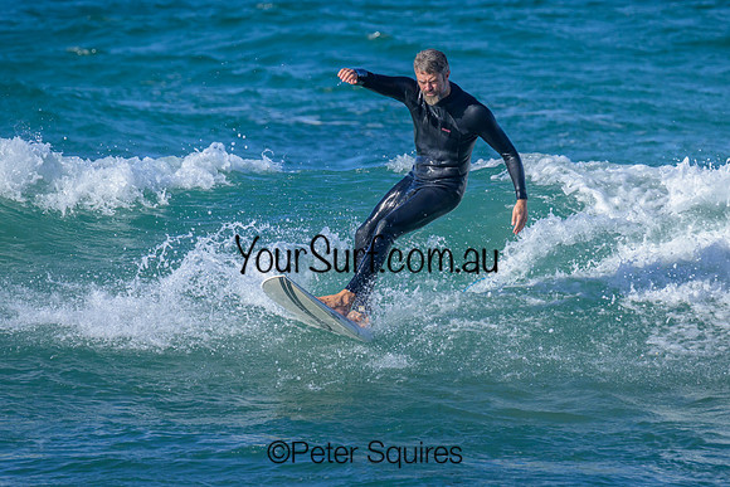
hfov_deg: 2.4
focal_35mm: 866
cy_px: 309
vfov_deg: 1.6
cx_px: 361
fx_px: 17570
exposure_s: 1/2000
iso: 1100
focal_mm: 630
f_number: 11
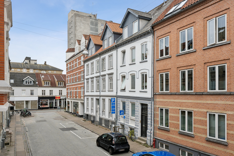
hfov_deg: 67.4
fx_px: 175
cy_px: 78
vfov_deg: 47.9
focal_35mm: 27
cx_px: 117
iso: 500
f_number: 10
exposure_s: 1/200
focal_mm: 27
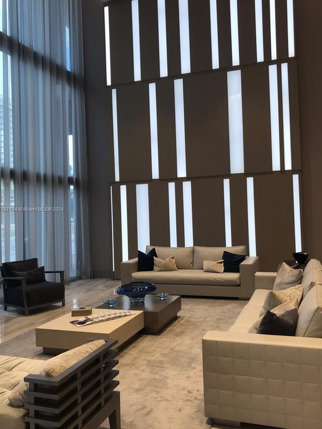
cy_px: 210
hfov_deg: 45.4
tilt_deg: +1.1
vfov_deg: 58.3
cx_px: 170
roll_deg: +1.9
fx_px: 384
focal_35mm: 31
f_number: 1.8
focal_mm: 3.99
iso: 25
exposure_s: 1/60
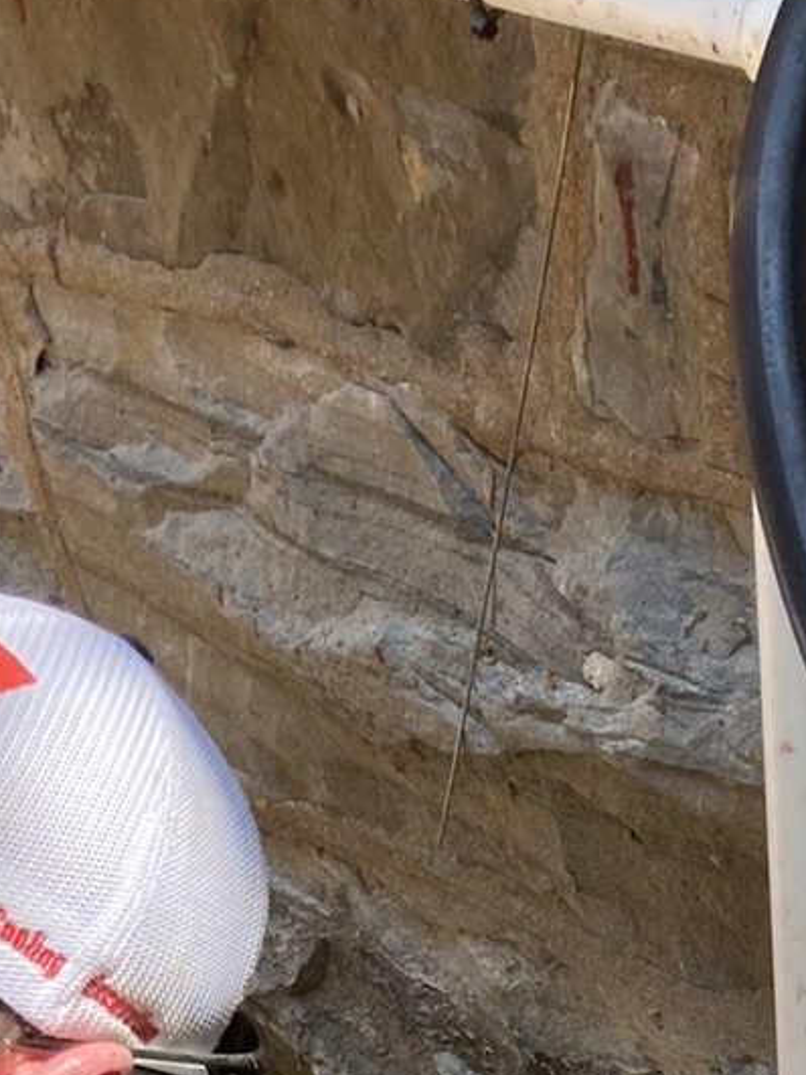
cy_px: 1929
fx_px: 3354
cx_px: 405
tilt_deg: -49.3
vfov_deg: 15.6
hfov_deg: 13.7
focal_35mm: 108
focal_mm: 3.99
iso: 20
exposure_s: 1/344
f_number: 1.8
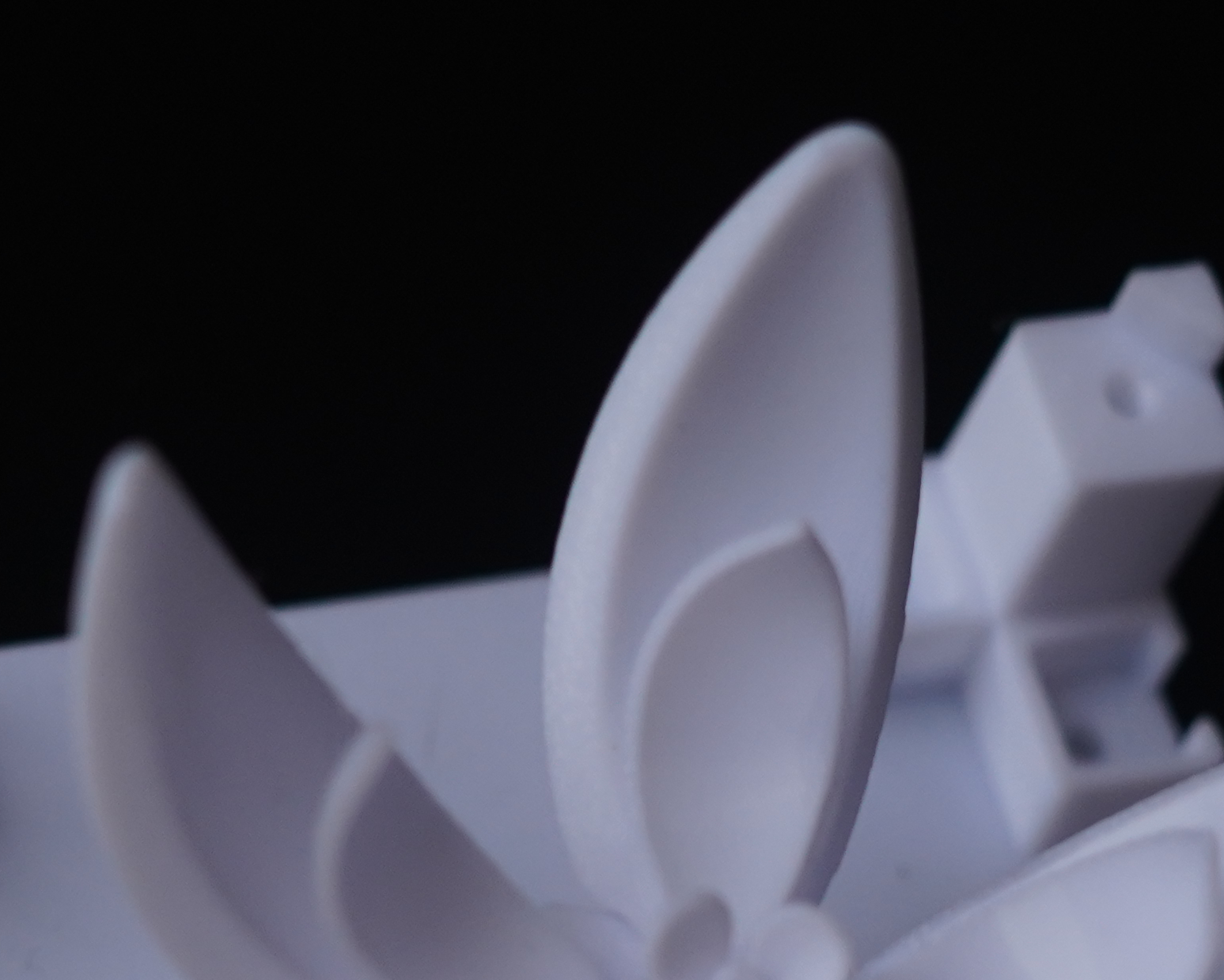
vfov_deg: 8.4
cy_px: 1116
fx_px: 6594
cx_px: 713
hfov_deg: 10.6
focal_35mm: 182
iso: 800
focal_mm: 50
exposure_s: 1/60
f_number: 4
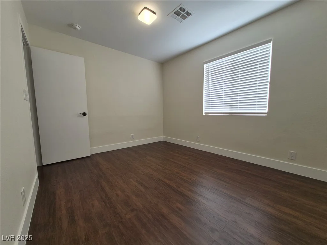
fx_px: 123
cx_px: 164
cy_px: 122
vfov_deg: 89.9
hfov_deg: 106.2
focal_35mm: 13
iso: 50
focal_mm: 1.74
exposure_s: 1/60
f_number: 2.2
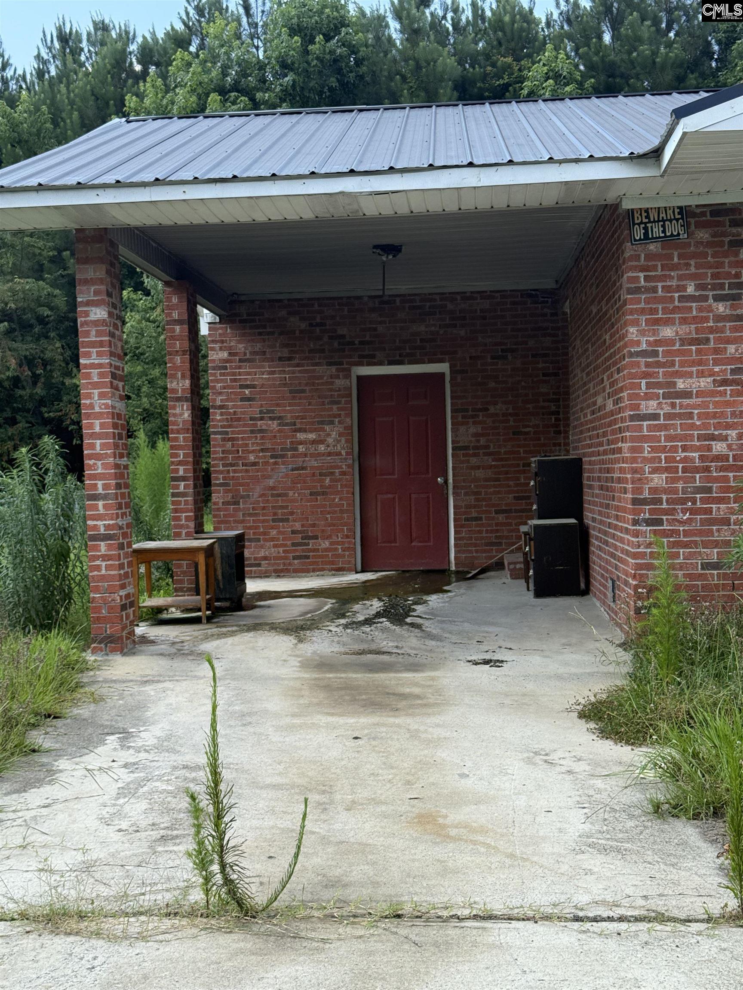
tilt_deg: -0.6
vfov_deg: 39.7
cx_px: 372
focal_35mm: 48
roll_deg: +1.7
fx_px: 1374
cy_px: 495
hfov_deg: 30.3
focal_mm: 6.76
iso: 100
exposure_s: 1/1543
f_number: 1.78
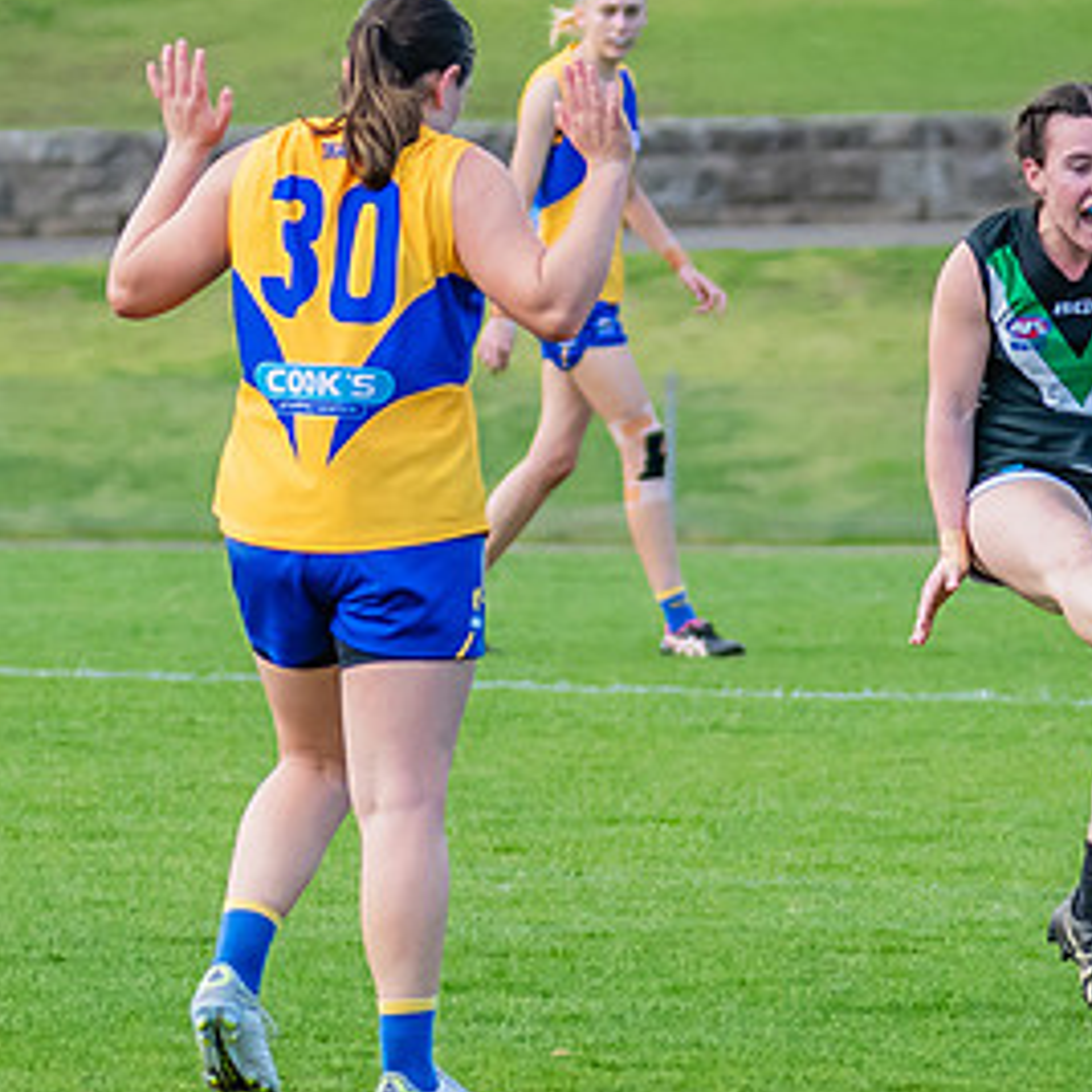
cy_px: 679
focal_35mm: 707
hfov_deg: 2.5
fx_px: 25233
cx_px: 1111
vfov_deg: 2.5
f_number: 4.5
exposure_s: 1/1600
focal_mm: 170
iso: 800
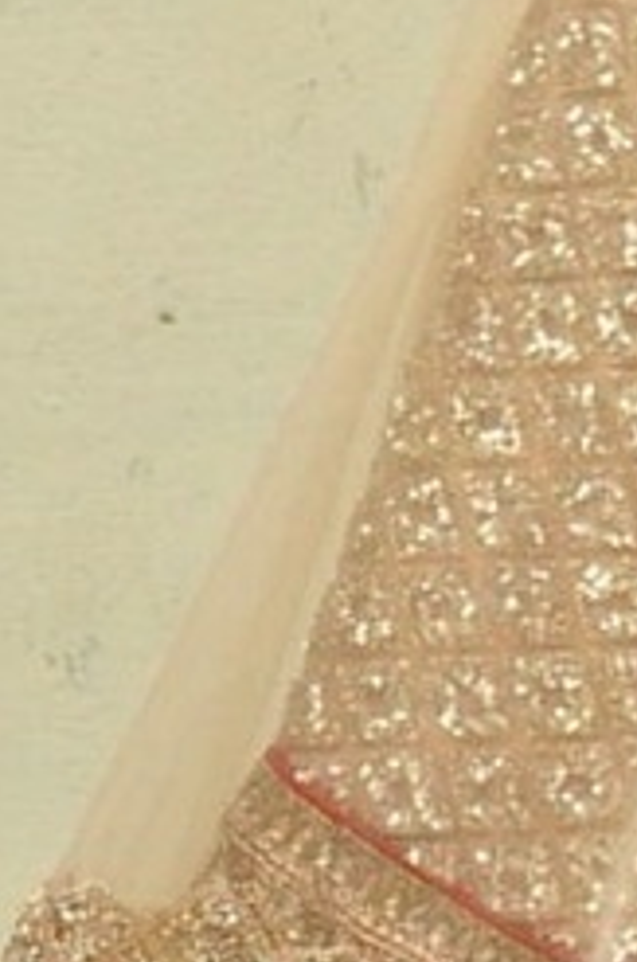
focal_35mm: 309
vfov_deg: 6.6
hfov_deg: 4.3
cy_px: -143
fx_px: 8236
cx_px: 1712
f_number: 7.1
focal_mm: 28
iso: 1600
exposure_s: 1/125
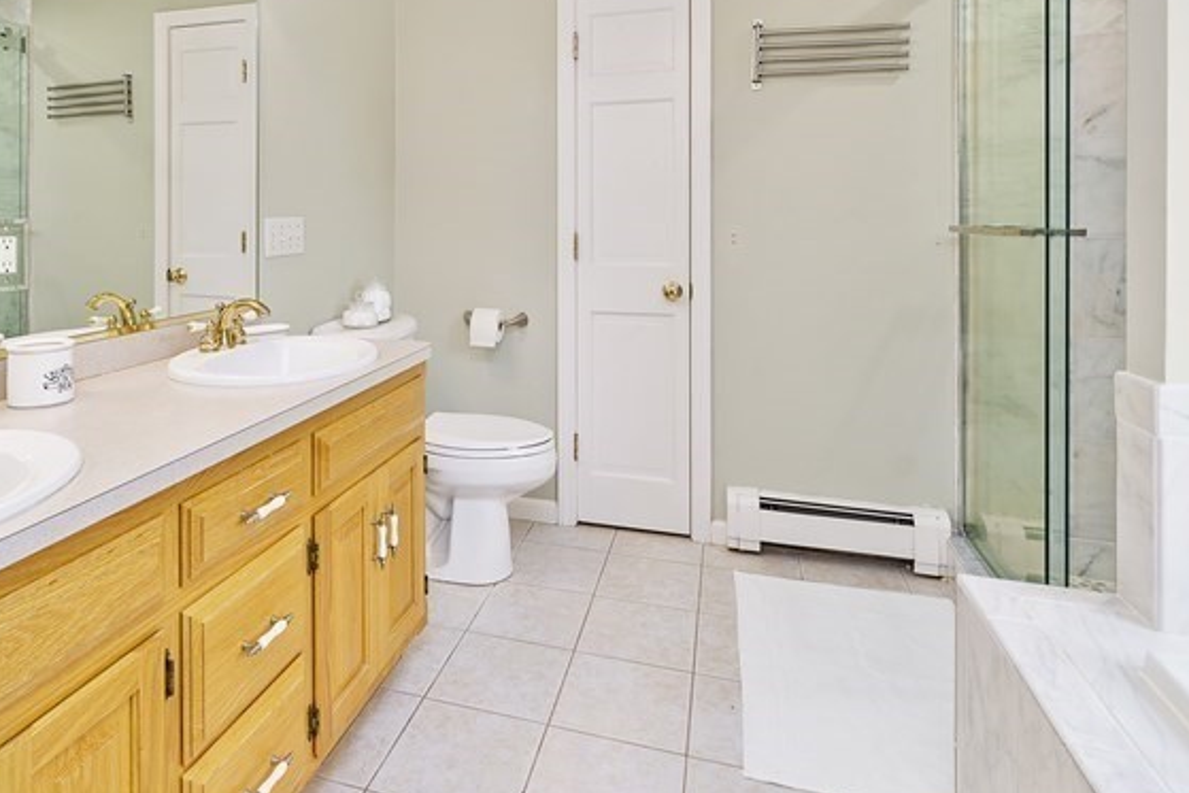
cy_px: 184
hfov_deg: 77.7
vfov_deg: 54.2
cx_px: 476
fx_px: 727
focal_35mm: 22
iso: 200
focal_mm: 12
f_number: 7.1
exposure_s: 1/125
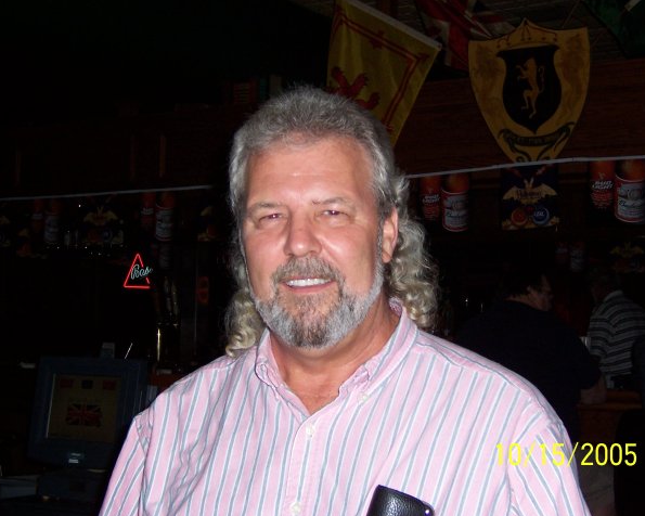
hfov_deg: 30.0
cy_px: 259
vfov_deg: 24.2
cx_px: 330
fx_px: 1203
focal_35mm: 63
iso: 140
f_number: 4
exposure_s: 1/90
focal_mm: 10
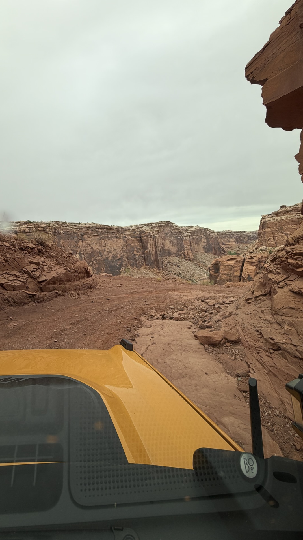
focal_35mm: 16
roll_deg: +4.1
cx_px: 133
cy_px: 260
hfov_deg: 66.8
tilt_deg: -3.8
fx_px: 229
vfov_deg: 99.3
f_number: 2.2
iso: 32
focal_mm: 2.22
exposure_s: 1/770
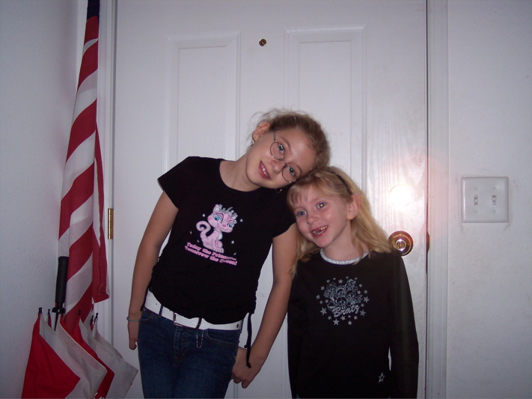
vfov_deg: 37.7
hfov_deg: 49.0
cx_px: 266
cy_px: 200
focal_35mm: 38
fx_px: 584
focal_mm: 8
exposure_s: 1/30
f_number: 2.8
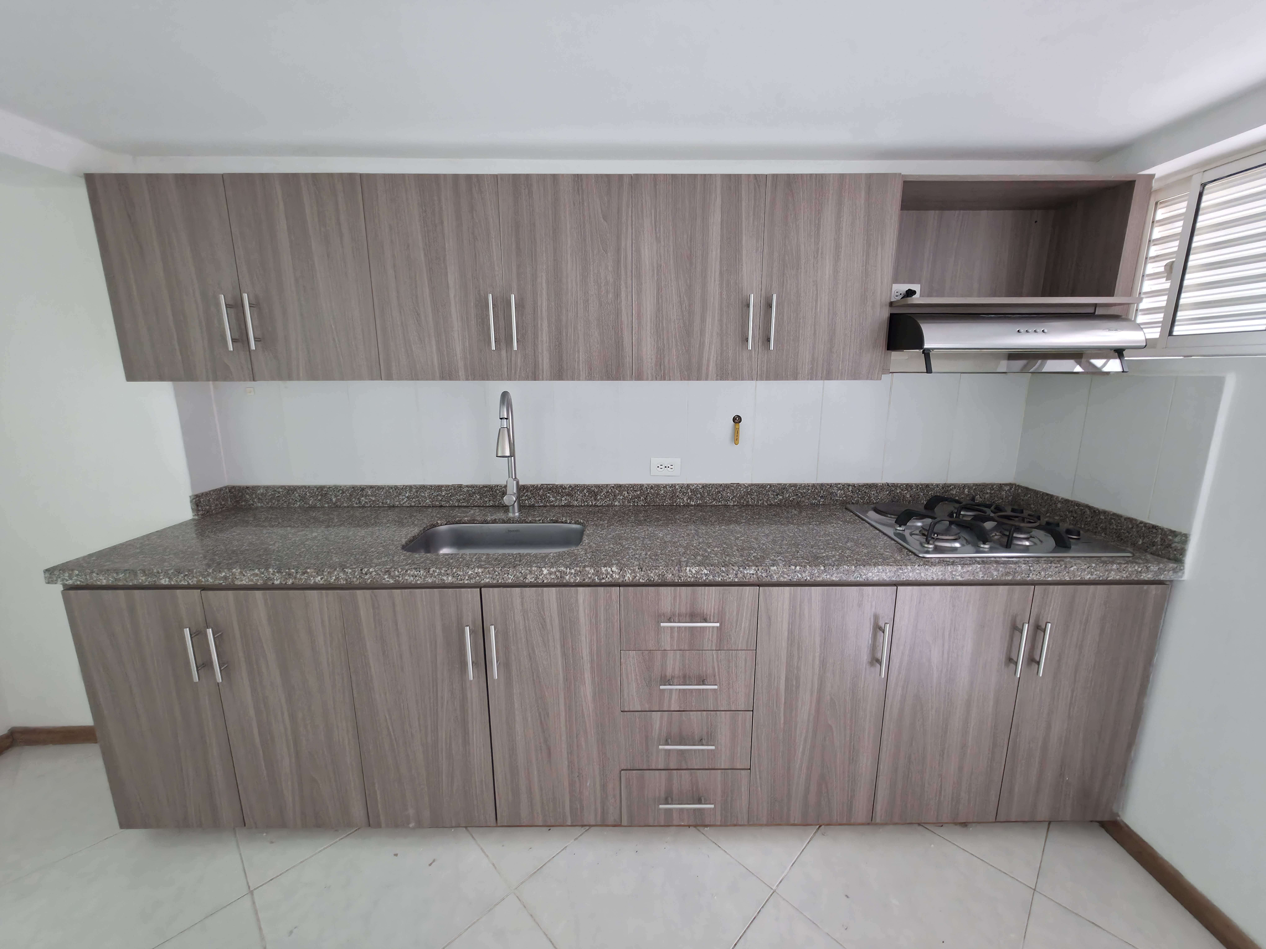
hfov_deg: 106.2
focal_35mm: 13
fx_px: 475
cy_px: 474
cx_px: 633
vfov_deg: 89.9
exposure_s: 1/9.99
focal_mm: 2.2
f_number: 1.9
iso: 200
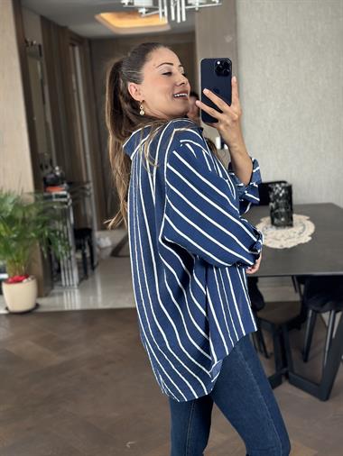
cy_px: 228
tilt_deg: -15.0
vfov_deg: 39.6
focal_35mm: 48
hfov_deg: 30.3
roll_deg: +4.7
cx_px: 172
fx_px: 634
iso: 125
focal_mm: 6.86
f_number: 1.78
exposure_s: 1/60
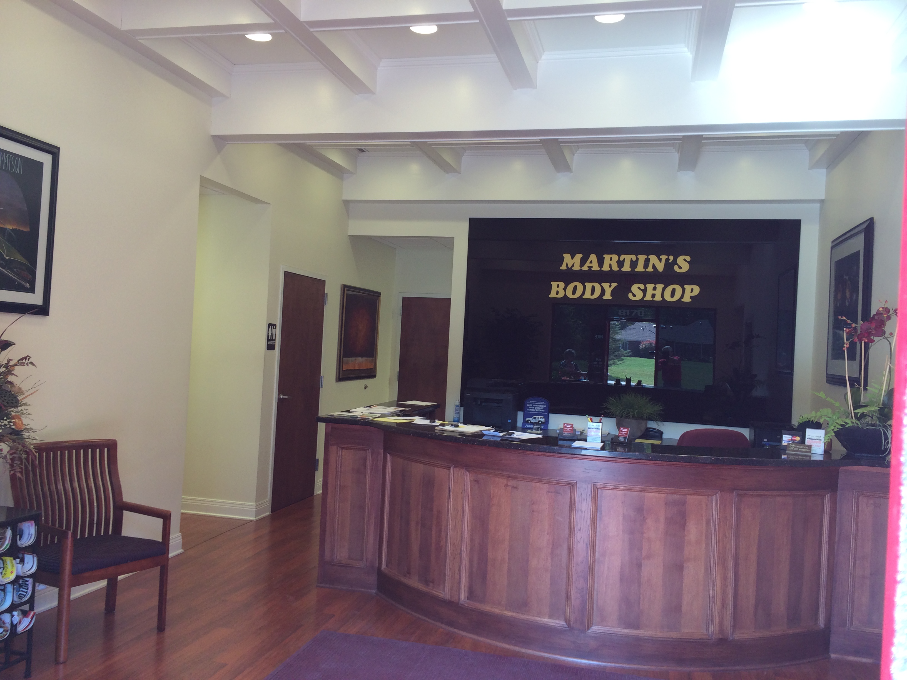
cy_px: 340
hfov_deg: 60.0
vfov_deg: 46.8
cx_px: 454
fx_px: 786
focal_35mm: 30
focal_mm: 4.12
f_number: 2.2
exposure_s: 1/60
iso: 50
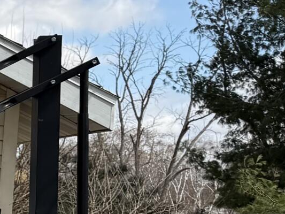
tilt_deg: -3.2
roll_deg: -1.0
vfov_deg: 10.7
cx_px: -515
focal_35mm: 135
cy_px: 285
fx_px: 1112
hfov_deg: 10.9
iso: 80
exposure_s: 1/4405
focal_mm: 6.76
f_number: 1.78
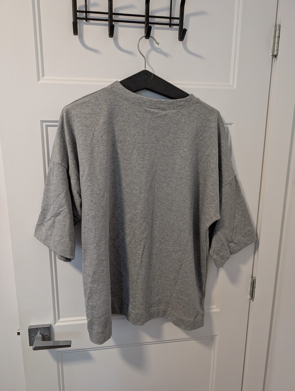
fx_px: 272
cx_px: 148
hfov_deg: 56.9
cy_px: 196
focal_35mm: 24
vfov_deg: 71.5
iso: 612
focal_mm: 6.9
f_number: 1.68
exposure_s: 1/120
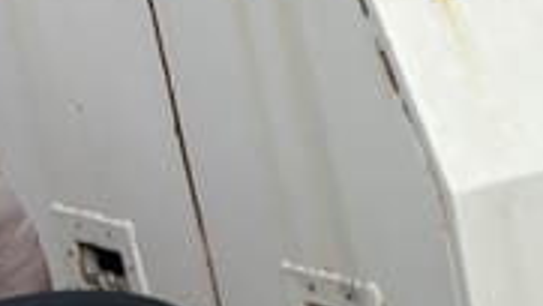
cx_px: 1143
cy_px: 579
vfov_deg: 7.3
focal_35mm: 160
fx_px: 2305
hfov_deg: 11.8
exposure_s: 1/1912
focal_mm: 5.96
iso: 50
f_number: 1.6
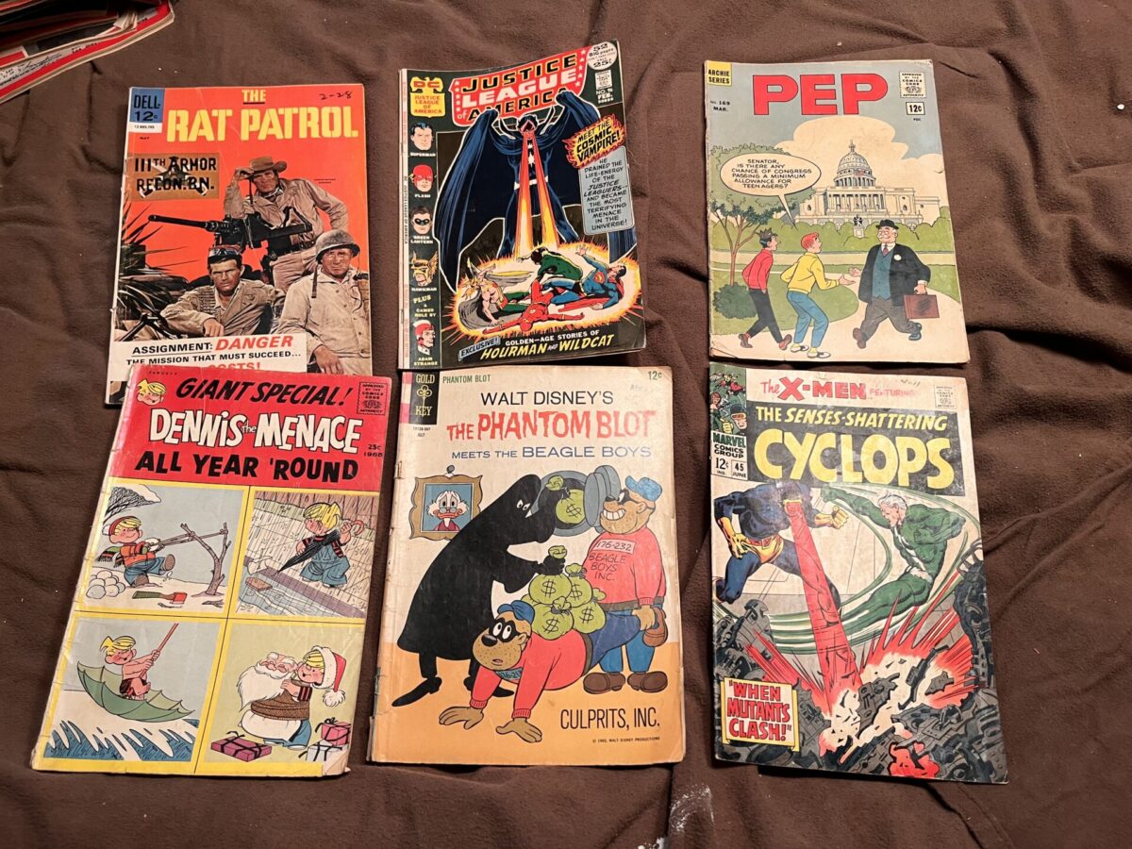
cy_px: 424
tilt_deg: -71.3
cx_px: 566
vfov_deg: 53.1
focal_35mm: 26
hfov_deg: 67.3
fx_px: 850
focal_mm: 5.1
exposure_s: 1/60
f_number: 1.6
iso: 125
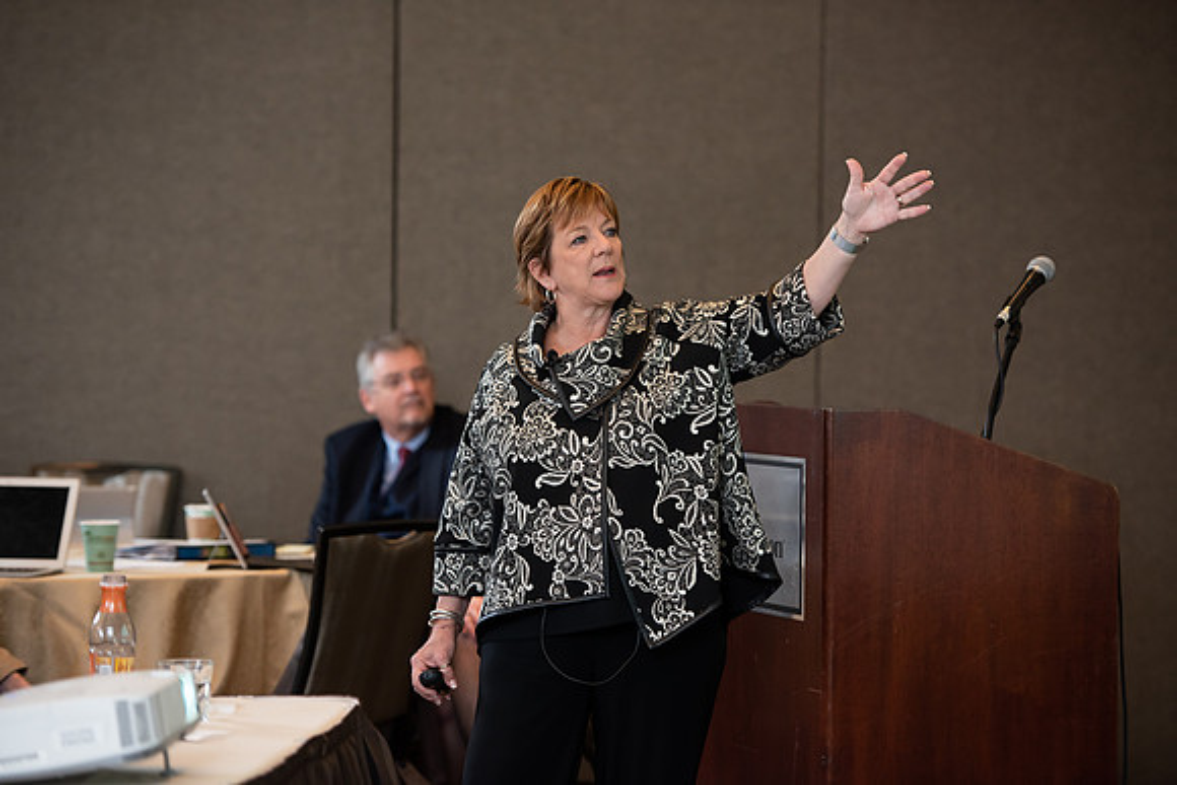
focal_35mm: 125
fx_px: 4088
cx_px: 588
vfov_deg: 11.0
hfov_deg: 16.4
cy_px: 392
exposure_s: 1/200
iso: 1000
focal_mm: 125
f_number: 3.2
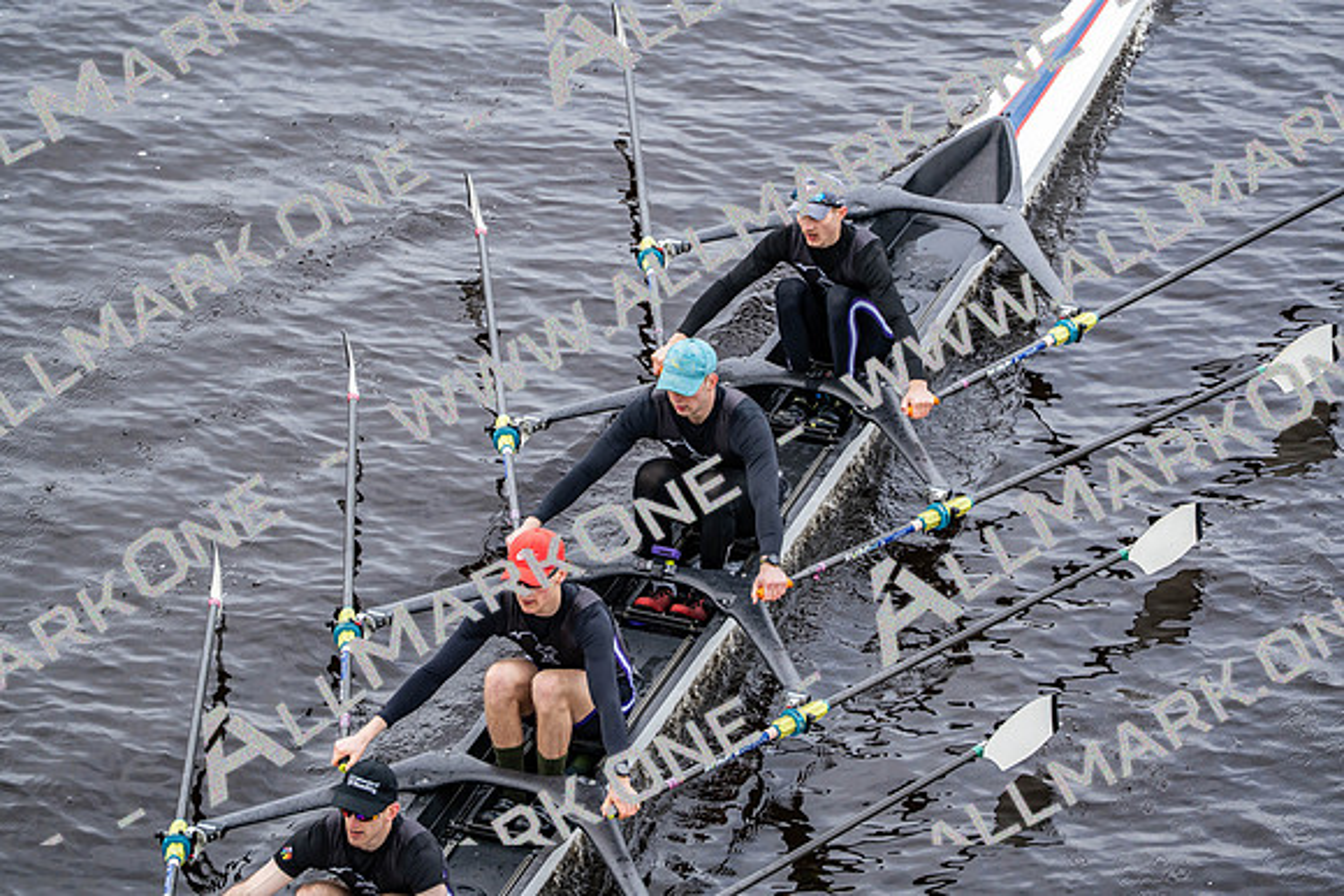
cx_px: 672
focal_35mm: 194
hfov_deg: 10.6
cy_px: 448
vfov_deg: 7.1
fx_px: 7244
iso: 640
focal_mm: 194
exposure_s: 1/2000
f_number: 2.8
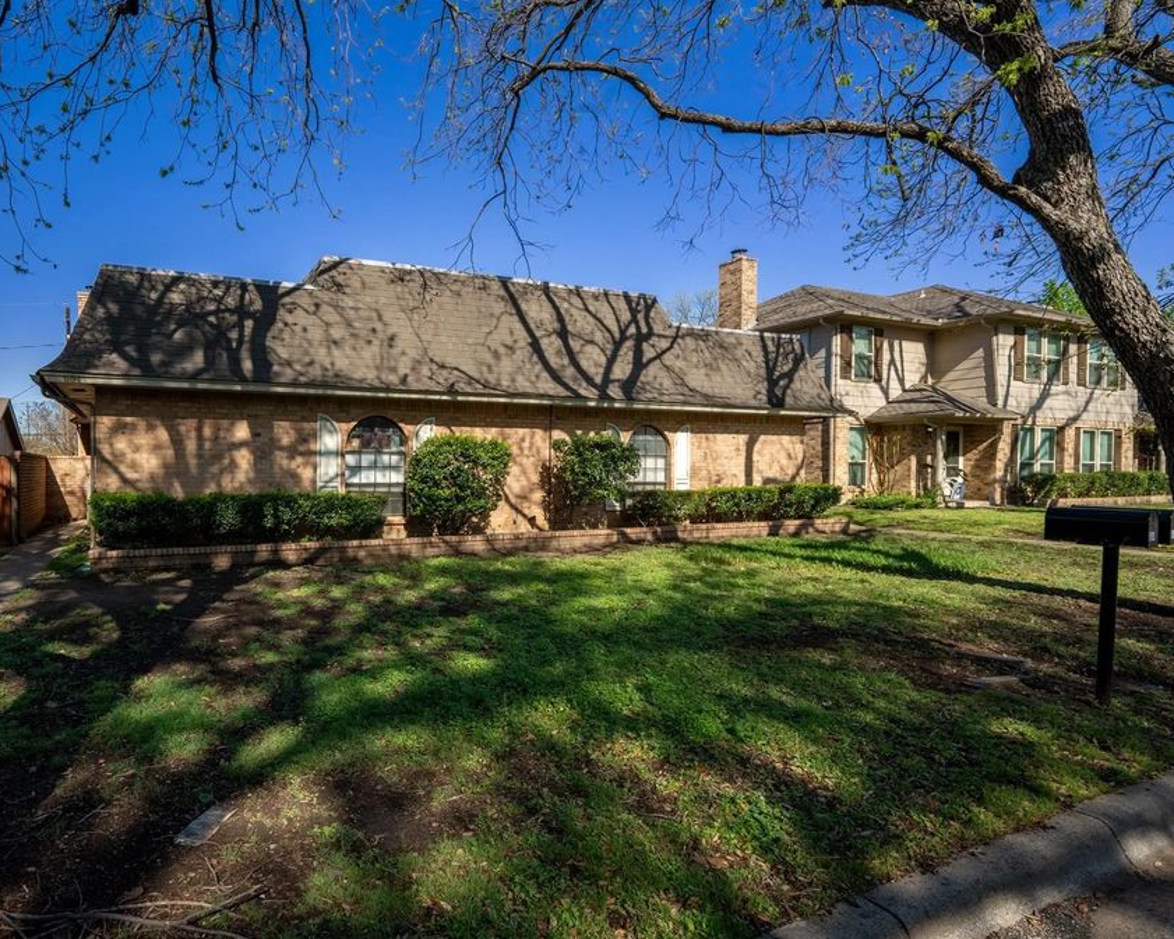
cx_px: 507
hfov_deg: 92.5
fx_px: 556
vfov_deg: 80.4
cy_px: 468
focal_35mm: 16
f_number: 13
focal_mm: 14
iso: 400
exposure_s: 1/4000
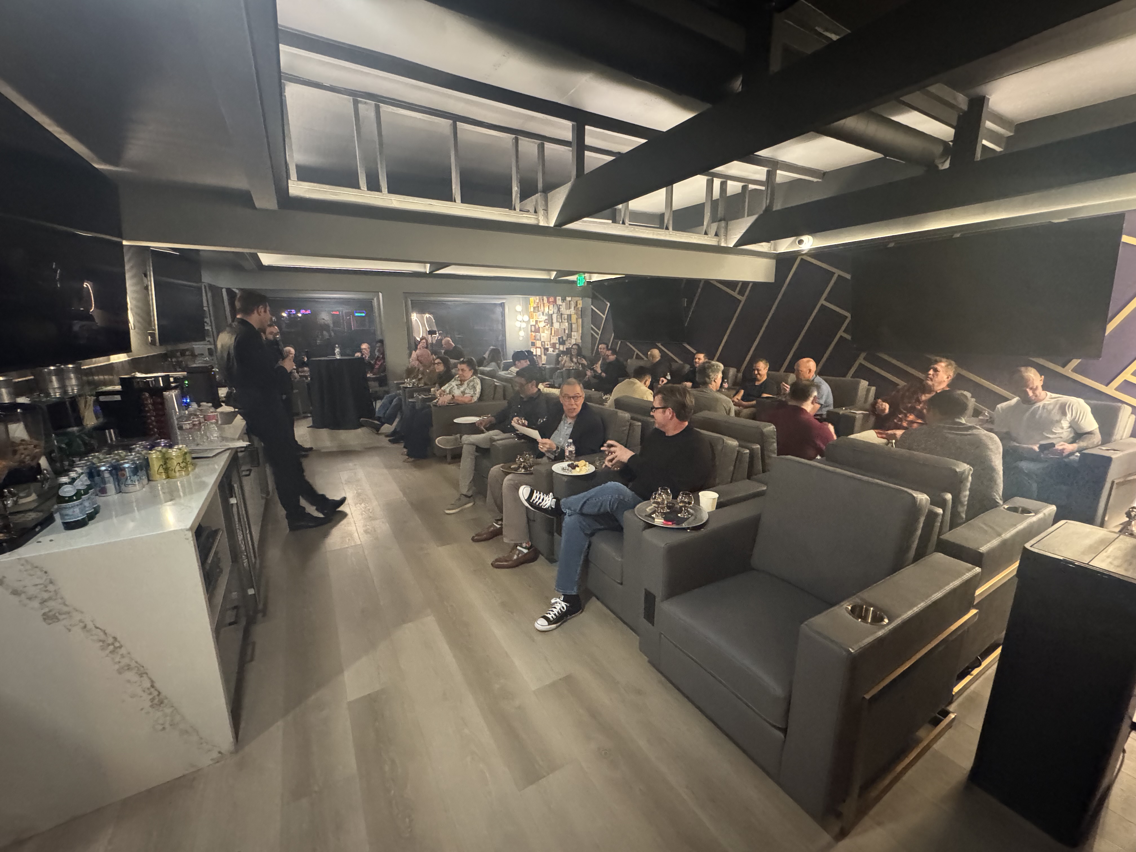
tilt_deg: -13.3
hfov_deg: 102.1
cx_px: 568
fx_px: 459
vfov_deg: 85.7
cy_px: 426
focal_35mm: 14
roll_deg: +0.3
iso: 1250
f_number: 2.2
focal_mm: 2.22
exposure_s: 1/30
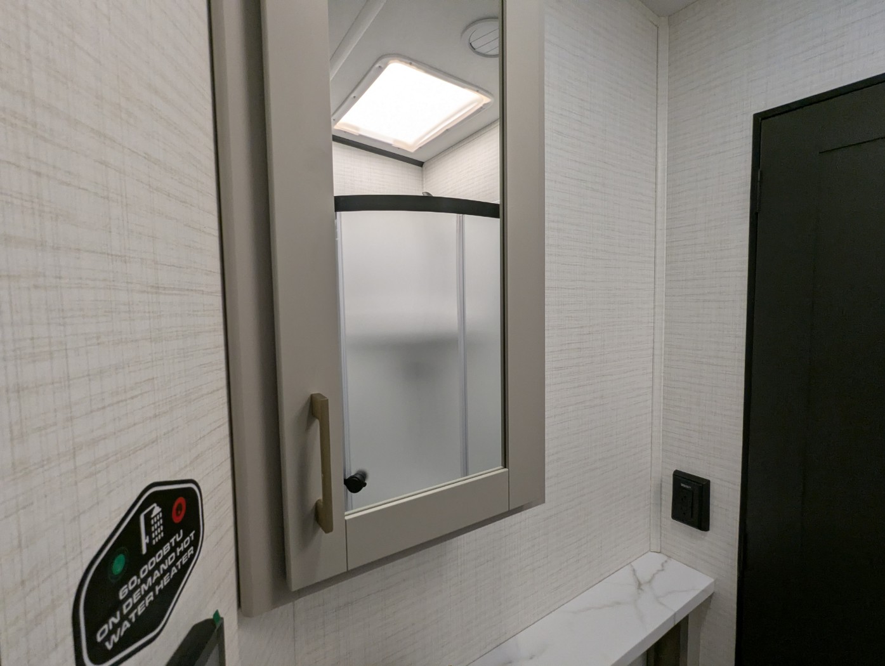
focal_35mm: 16
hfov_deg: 94.4
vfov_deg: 78.2
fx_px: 410
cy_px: 333
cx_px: 442
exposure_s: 1/247
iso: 129
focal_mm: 2.35
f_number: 2.2
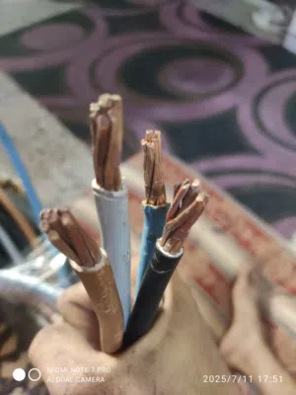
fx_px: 285
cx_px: 148
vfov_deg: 69.4
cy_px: 198
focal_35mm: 25
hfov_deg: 54.9
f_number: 1.79
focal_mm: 4.74
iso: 2808
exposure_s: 1/20
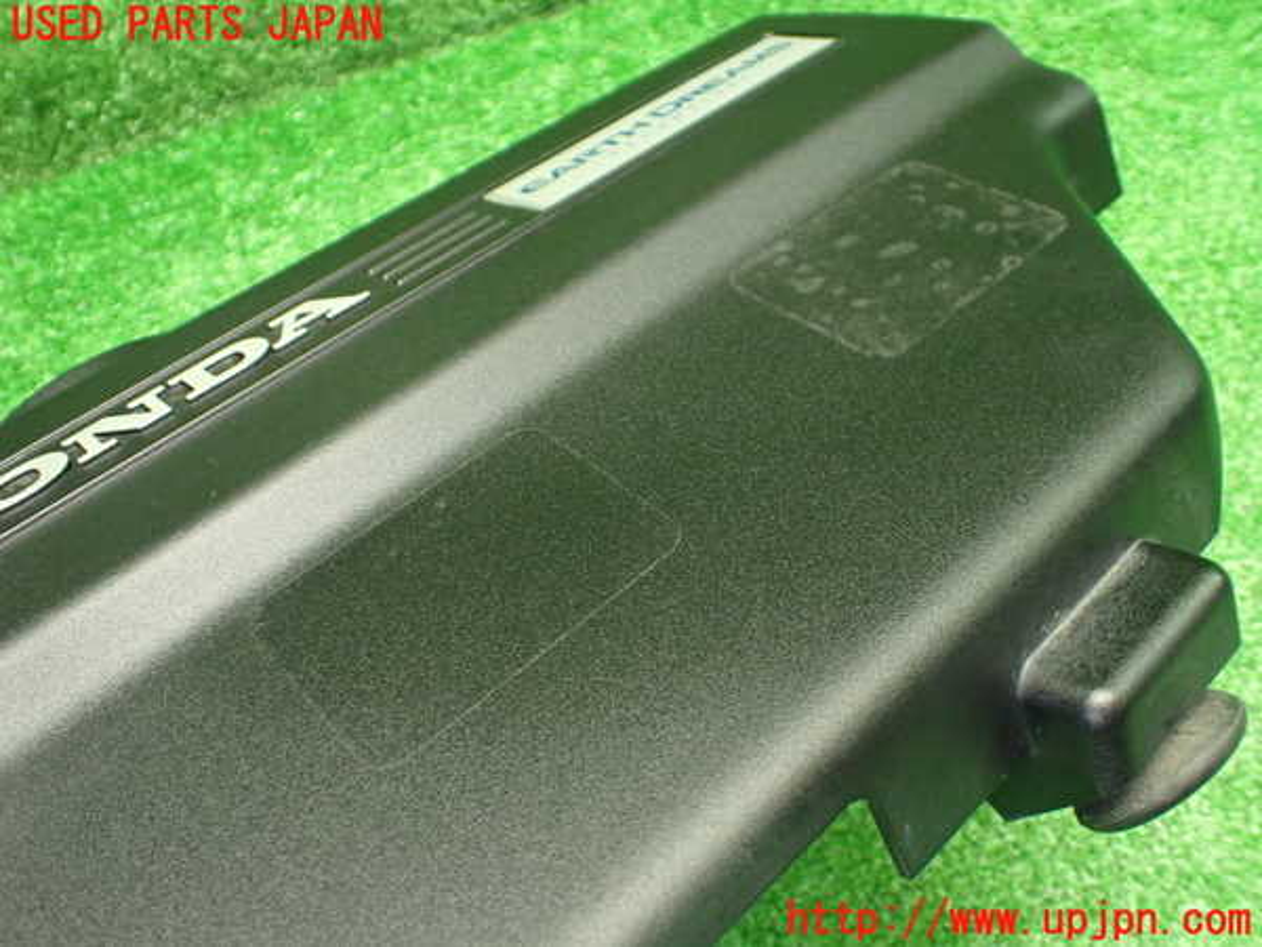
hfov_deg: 60.0
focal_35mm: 30
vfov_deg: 46.8
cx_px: 631
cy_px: 474
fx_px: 1094
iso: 800
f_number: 2.3
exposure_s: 1/40
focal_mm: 5.4
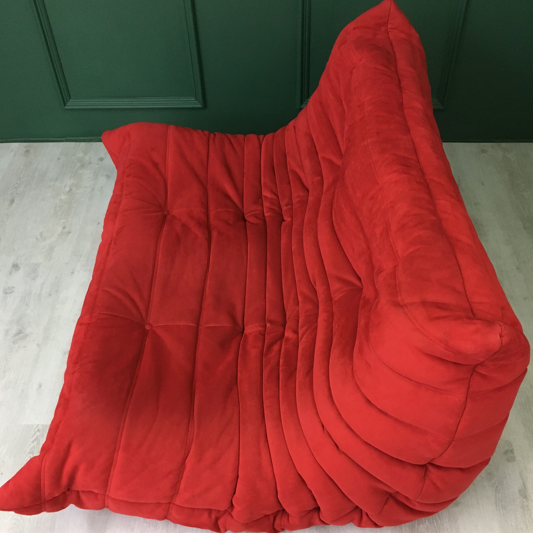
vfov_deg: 47.2
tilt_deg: -45.4
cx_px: 263
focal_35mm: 35
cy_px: 268
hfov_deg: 47.2
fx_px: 610
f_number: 2.2
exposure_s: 1/17
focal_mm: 4.15
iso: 200
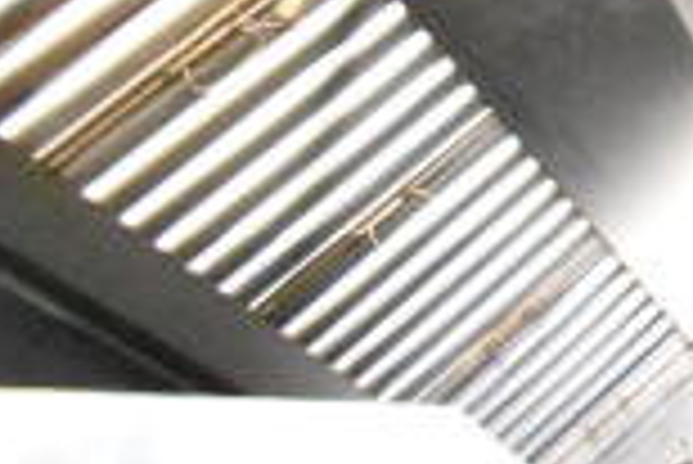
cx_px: 1318
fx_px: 2062
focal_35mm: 107
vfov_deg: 11.8
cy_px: -376
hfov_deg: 15.7
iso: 25600
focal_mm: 18
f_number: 3.5
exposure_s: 1/6
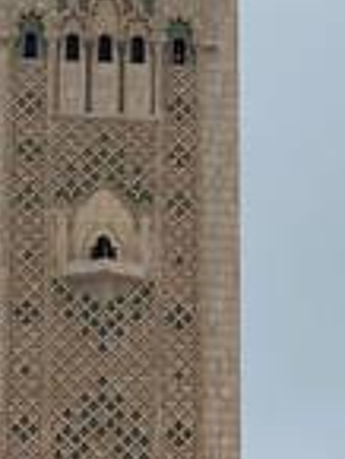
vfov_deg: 8.6
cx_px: 98
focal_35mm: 230
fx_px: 3052
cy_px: 225
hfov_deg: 6.5
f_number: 2
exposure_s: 1/4348
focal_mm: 6
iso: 25
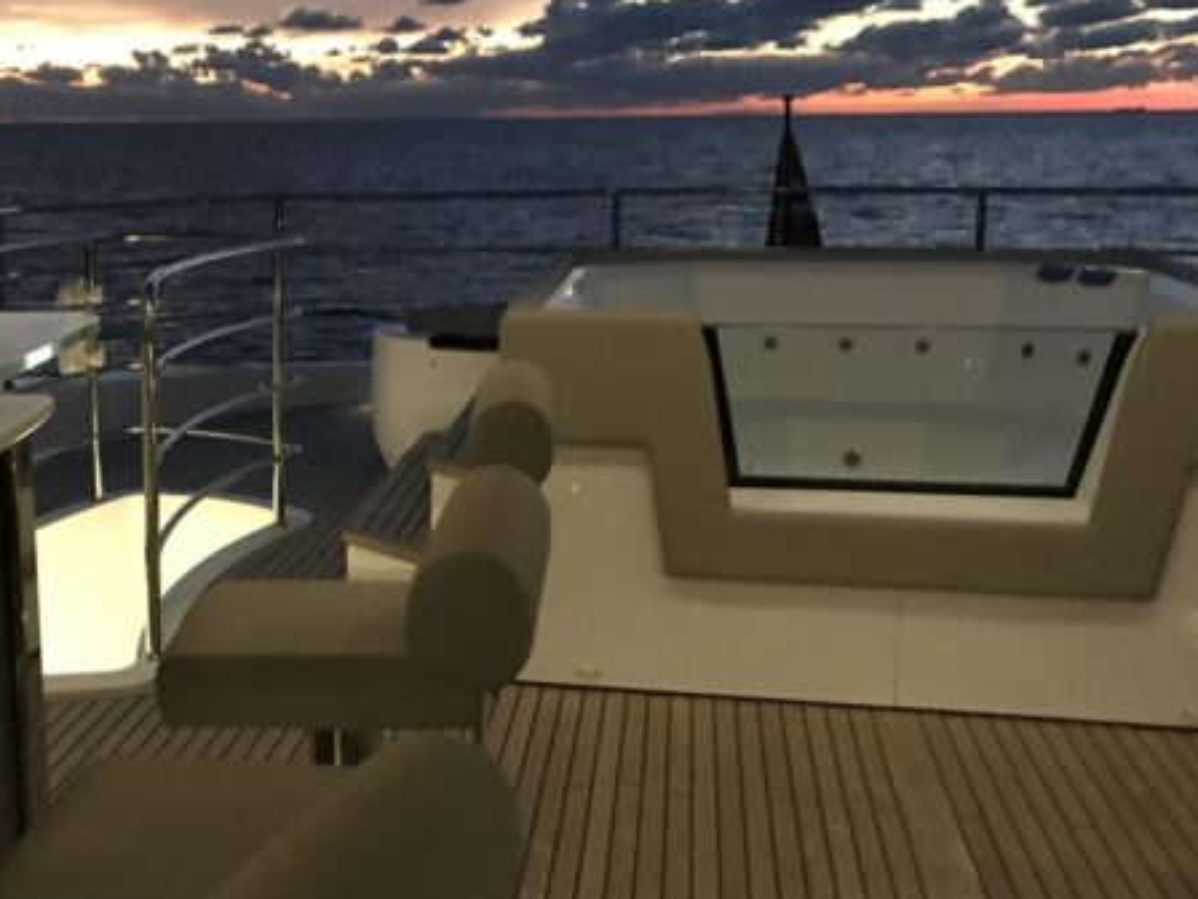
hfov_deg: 38.4
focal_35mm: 48
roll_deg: +0.5
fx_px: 1661
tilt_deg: -9.7
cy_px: 401
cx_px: 273
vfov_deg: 30.2
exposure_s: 1/6
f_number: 1.8
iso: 100
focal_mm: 3.99
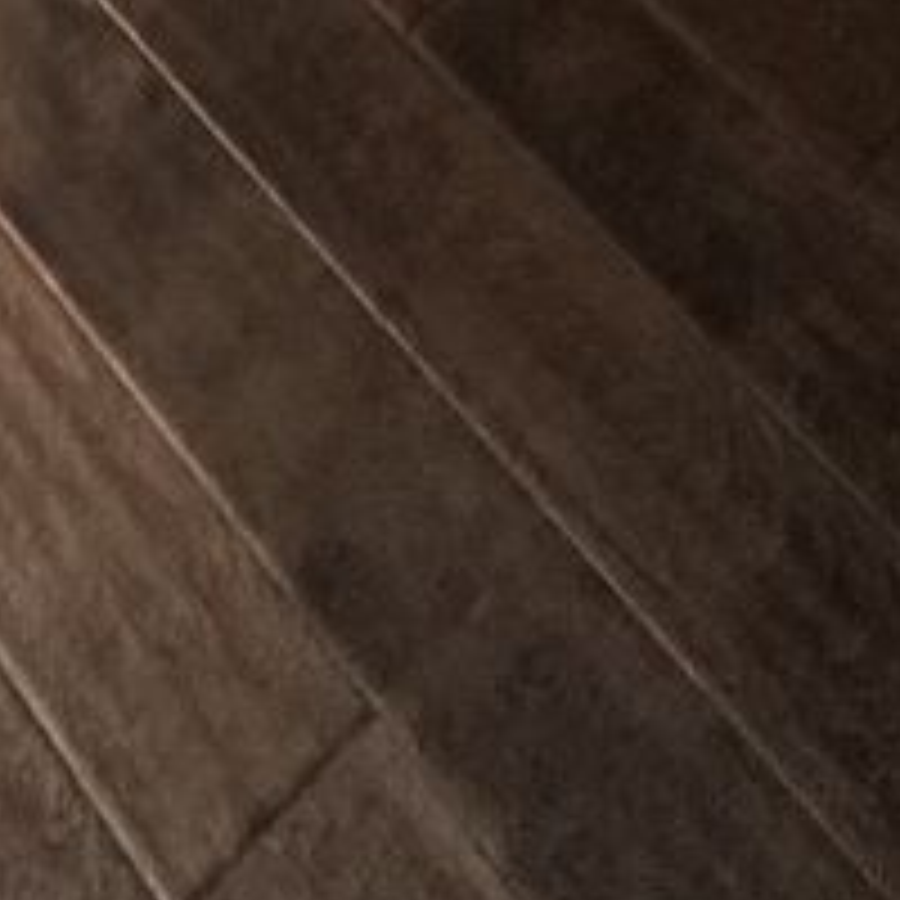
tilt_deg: -5.7
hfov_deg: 17.7
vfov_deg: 9.3
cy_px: -2322
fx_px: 2736
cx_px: -214
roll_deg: -1.2
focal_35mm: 93
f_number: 2.2
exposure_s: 1/60
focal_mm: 2.22
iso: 200
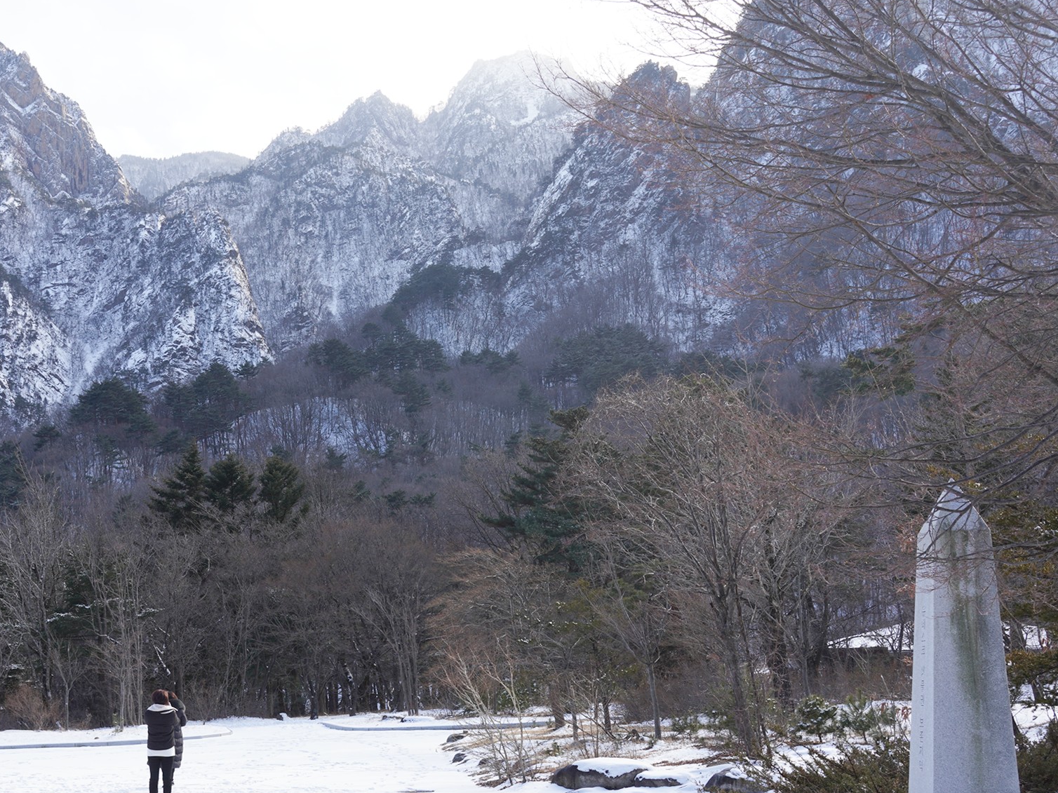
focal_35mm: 51
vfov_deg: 28.5
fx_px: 1559
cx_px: 427
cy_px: 448
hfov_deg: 37.4
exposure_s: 1/100
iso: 160
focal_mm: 40
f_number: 10
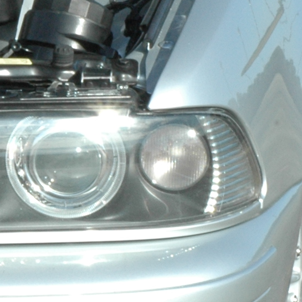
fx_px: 2774
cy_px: 63
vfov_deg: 6.2
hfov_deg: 6.0
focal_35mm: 281
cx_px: -418
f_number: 29
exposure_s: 1/50
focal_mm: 40
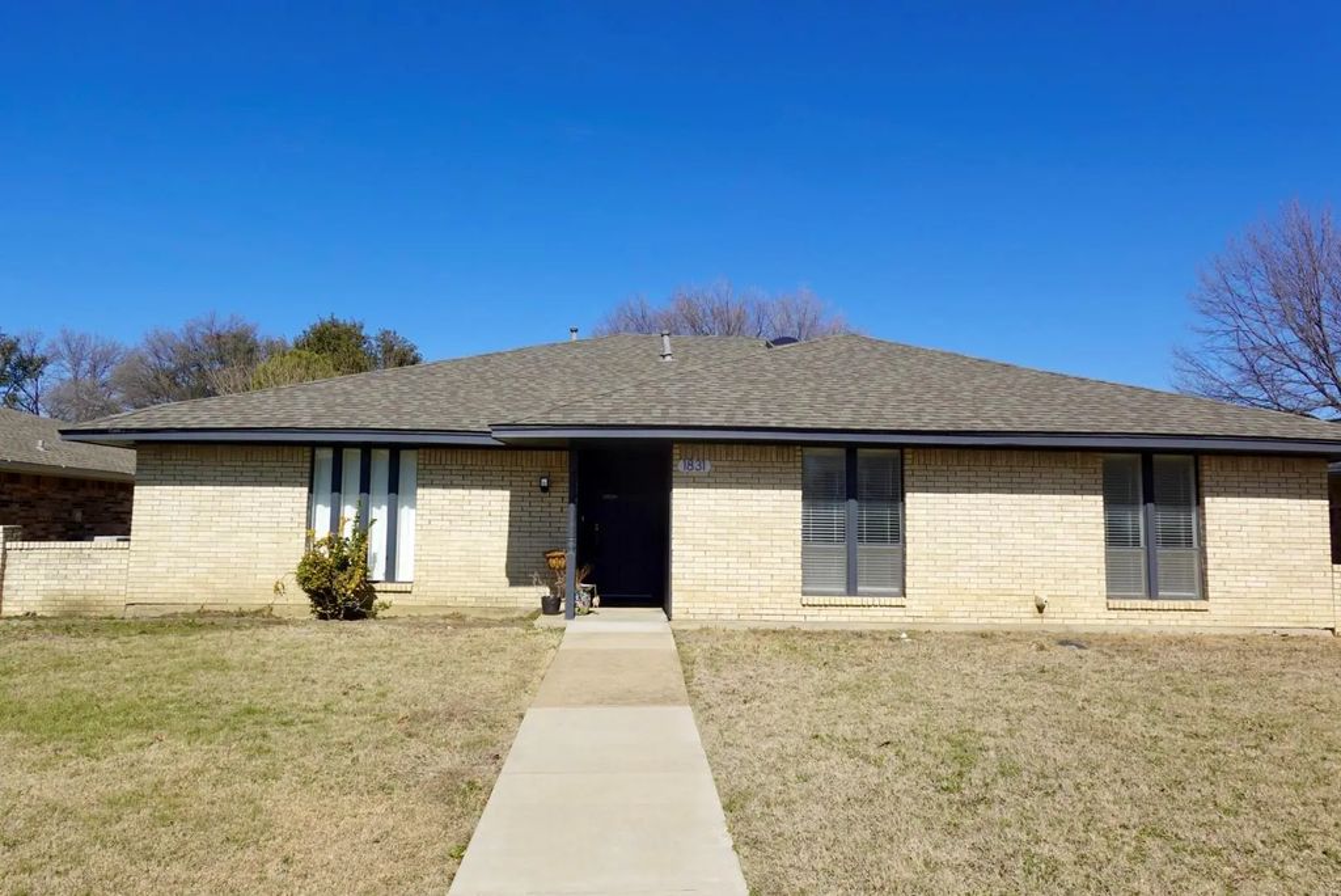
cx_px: 670
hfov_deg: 73.7
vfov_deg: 53.2
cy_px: 448
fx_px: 894
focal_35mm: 24
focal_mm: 9
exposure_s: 1/640
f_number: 5.6
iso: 100
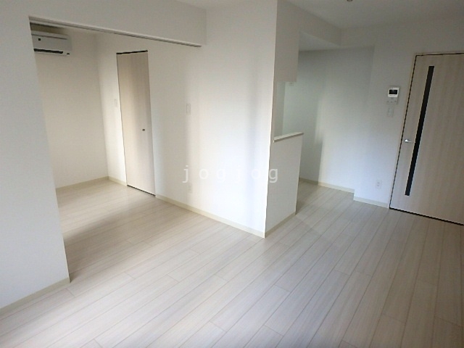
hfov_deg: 79.0
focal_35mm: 21
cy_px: 174
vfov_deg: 63.4
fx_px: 281
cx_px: 232
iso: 200
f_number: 3.5
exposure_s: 1/40
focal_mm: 3.7
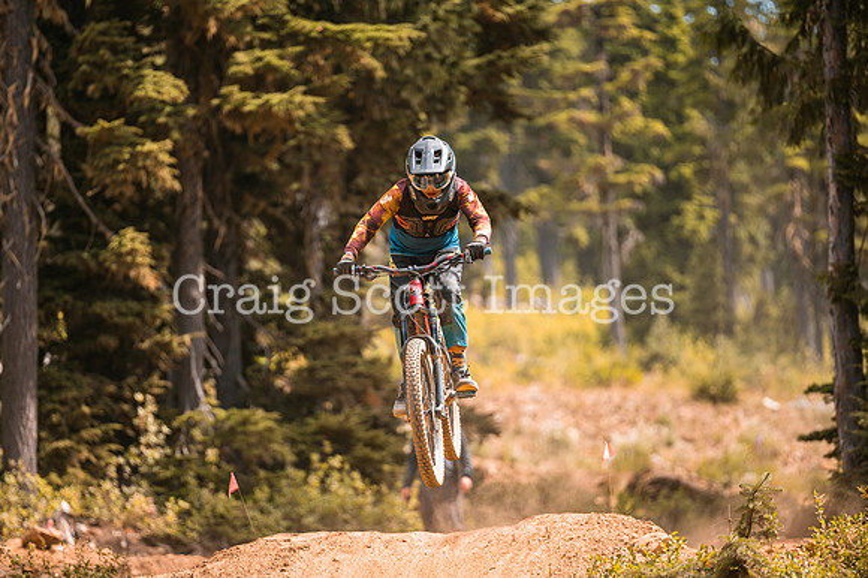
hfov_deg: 9.3
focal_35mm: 222
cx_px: 387
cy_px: 321
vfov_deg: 6.2
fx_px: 5346
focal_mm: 200
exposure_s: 1/1600
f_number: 2.8
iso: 220
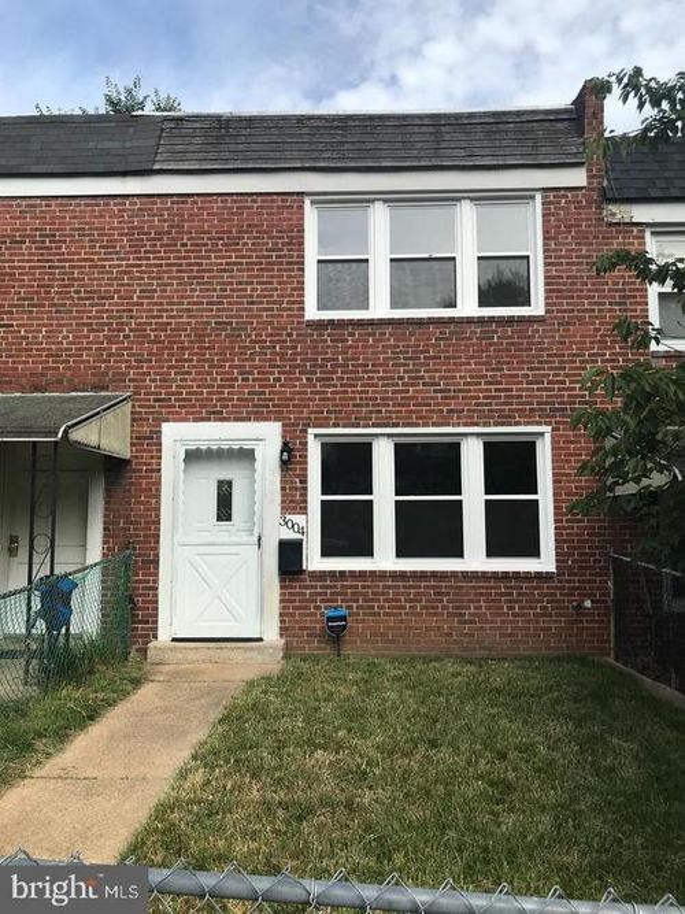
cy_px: 457
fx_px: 739
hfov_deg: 49.7
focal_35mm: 28
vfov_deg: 63.5
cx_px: 342
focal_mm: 3.99
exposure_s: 1/1842
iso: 20
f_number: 1.8
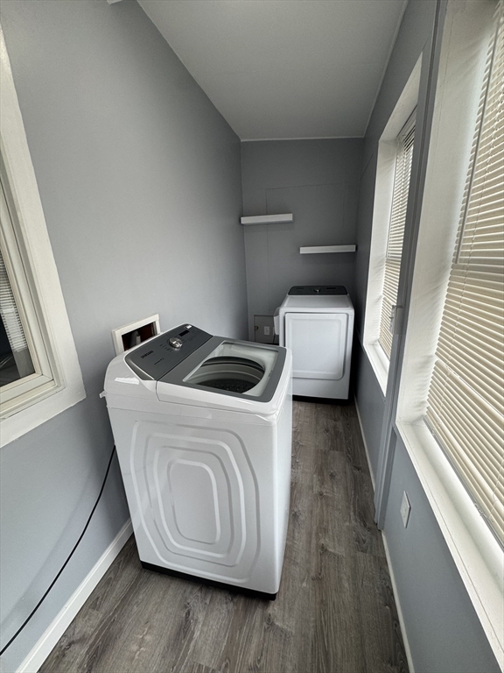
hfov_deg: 85.7
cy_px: 336
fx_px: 272
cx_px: 252
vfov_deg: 102.1
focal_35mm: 14
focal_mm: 2.22
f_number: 2.2
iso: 80
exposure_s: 1/120
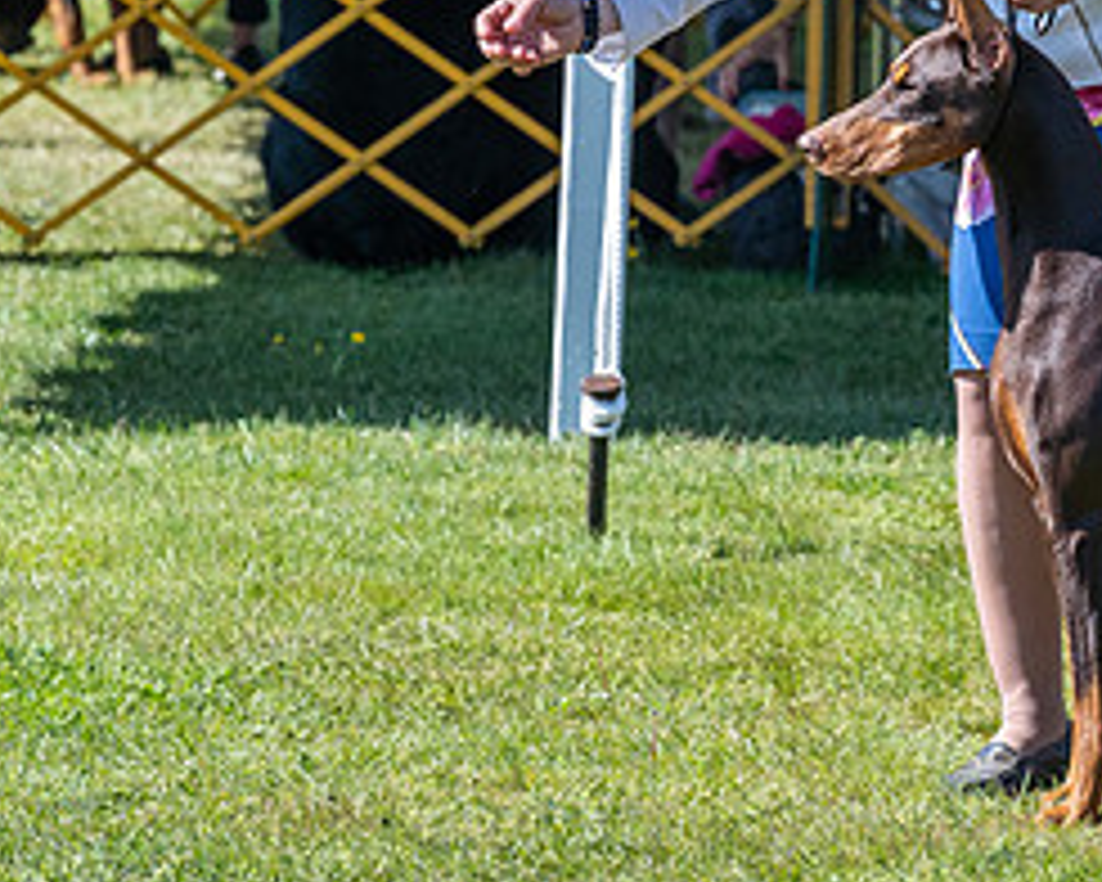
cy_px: 81
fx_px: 13927
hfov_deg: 4.5
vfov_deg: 3.6
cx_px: 1095
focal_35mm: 427
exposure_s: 1/1600
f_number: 6.3
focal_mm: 165
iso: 800
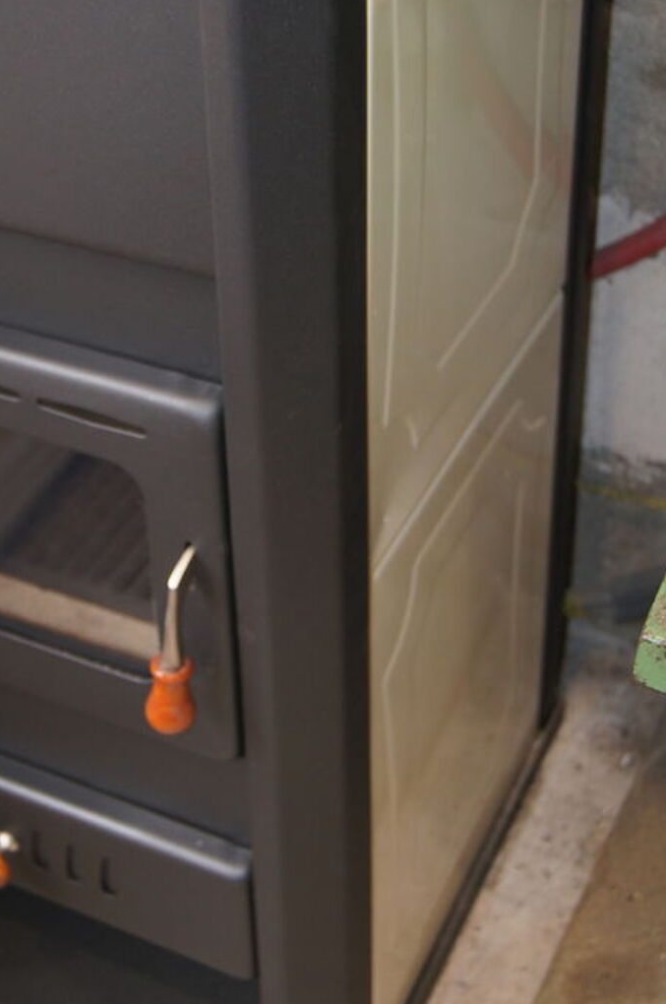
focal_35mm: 62
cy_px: 349
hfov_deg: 21.7
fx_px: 1726
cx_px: 206
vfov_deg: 32.2
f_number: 4.5
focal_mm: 28
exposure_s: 1/60
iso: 500
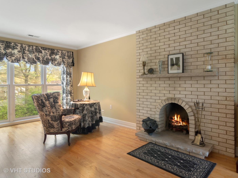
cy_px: 88
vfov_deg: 66.0
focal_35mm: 20
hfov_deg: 81.7
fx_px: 137
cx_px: 127
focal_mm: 12
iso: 200
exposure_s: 1
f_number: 8
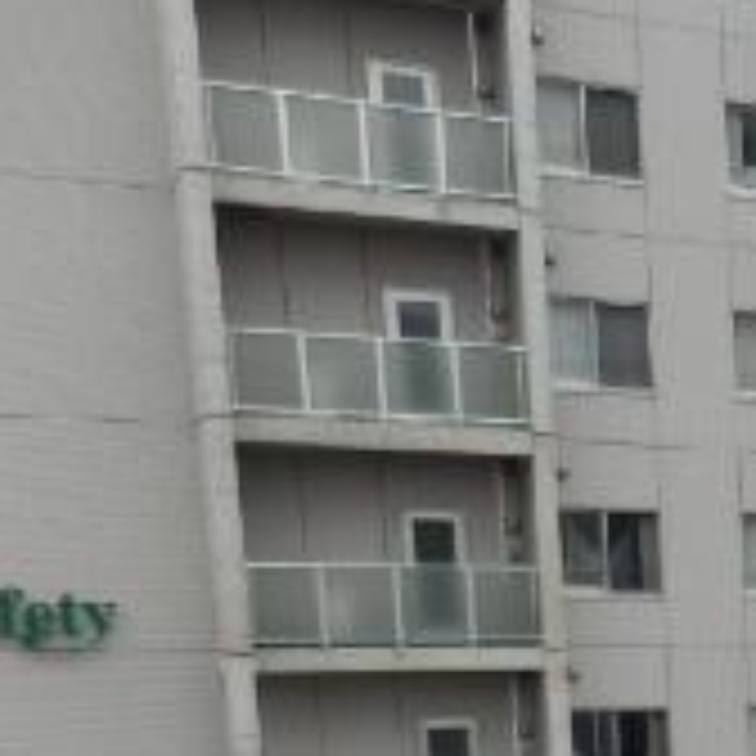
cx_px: 1292
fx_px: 2001
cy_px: 986
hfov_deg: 17.9
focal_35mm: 81
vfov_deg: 19.7
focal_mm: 4.2
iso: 80
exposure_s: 1/125
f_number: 3
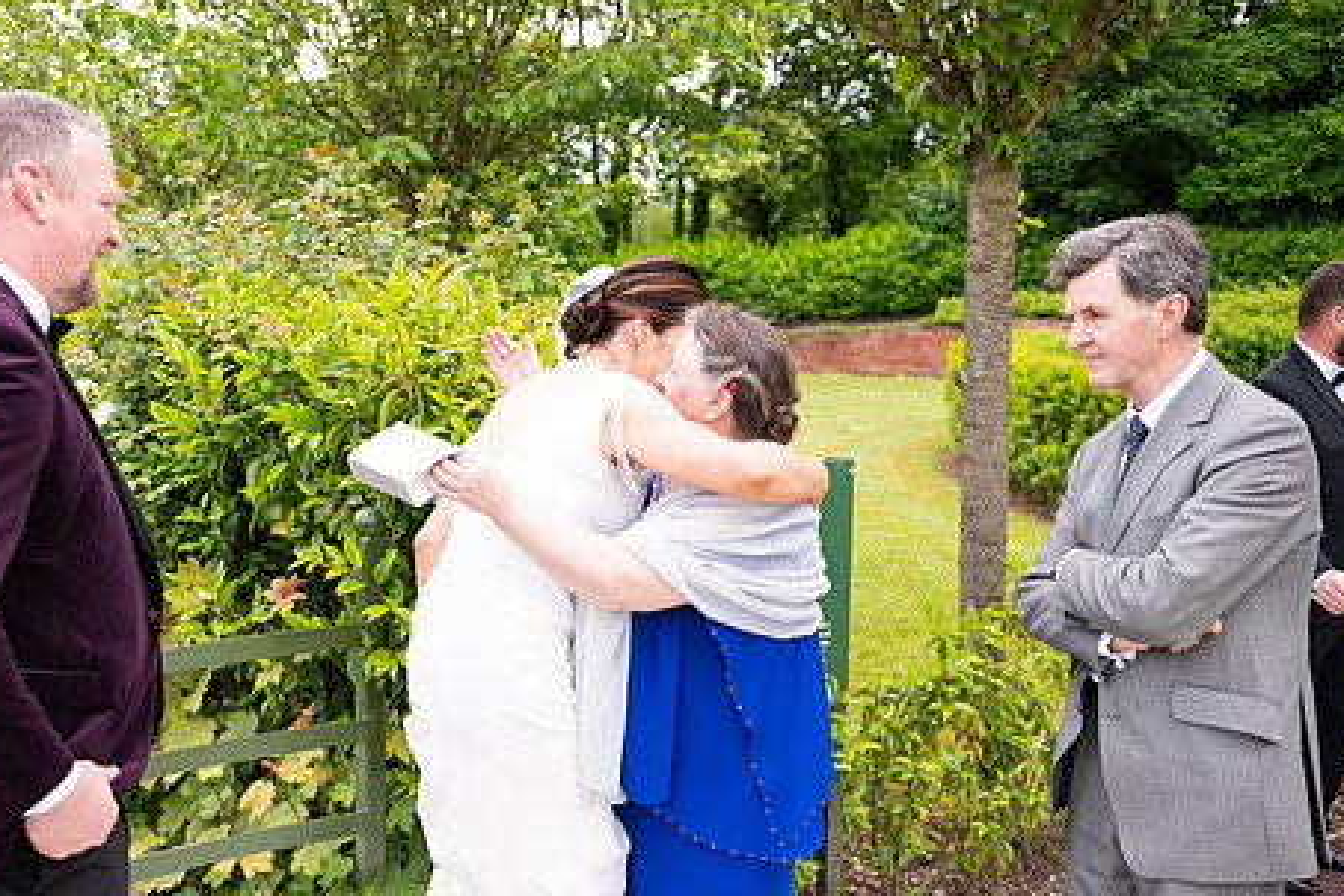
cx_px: 534
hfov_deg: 47.1
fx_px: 1531
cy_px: 568
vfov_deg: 32.5
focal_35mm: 41
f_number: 3.5
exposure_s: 1/1000
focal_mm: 32
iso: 250
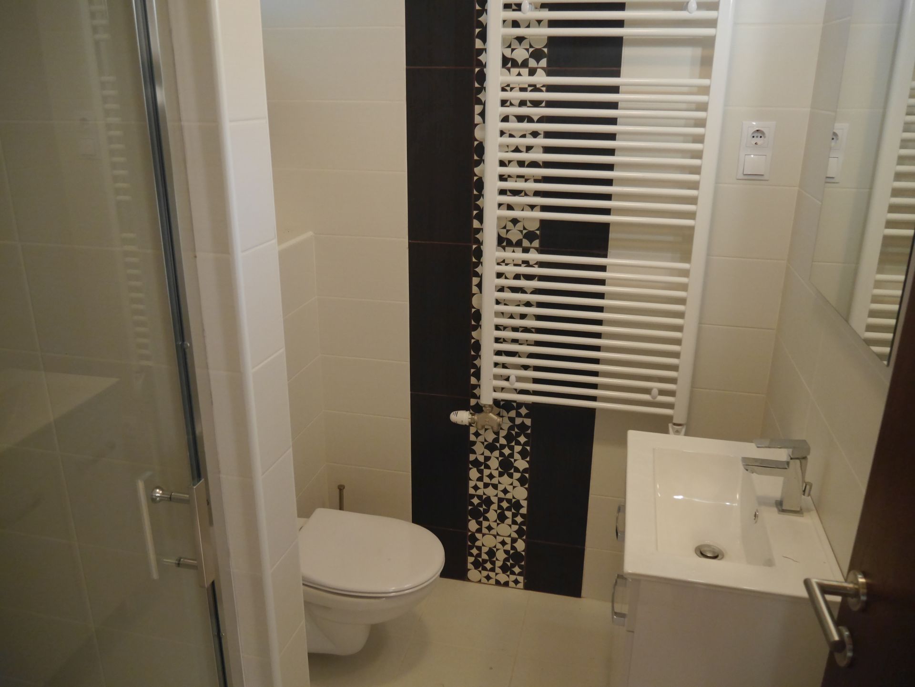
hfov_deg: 63.4
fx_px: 740
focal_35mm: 28
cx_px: 458
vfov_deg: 49.8
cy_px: 344
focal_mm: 14
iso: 1250
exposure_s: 1/60
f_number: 3.5
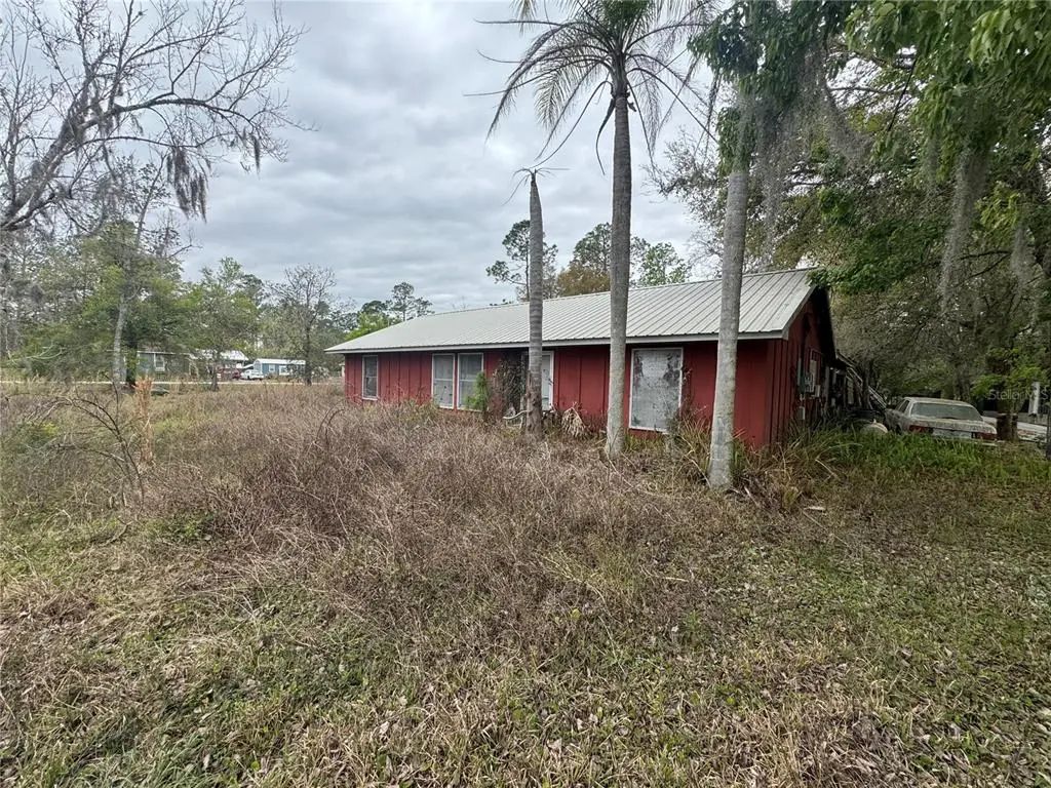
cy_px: 394
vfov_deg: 85.7
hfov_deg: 102.1
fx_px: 425
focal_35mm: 14
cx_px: 526
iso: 50
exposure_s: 1/1236
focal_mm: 2.22
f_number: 2.2
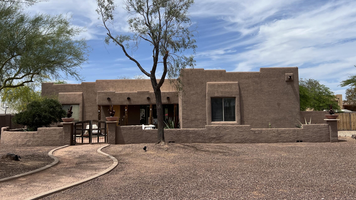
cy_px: 78
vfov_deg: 31.9
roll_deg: +0.1
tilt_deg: +5.2
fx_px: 349
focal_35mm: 37
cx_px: 176
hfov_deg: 54.0
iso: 50
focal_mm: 5.7
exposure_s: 1/6993
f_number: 1.5
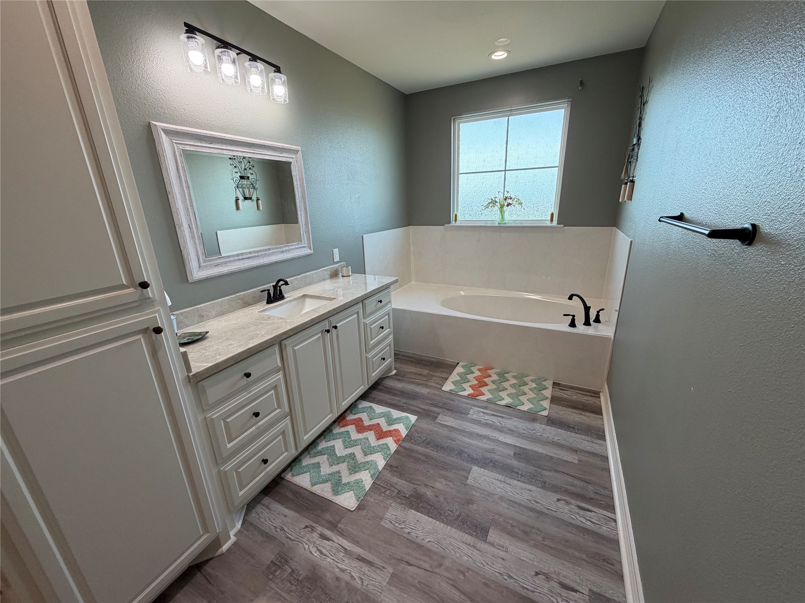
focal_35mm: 14
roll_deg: +2.4
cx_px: 402
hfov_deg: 102.1
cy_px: 302
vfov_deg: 85.7
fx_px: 326
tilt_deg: -17.4
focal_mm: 2.22
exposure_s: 1/120
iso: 100
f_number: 2.2
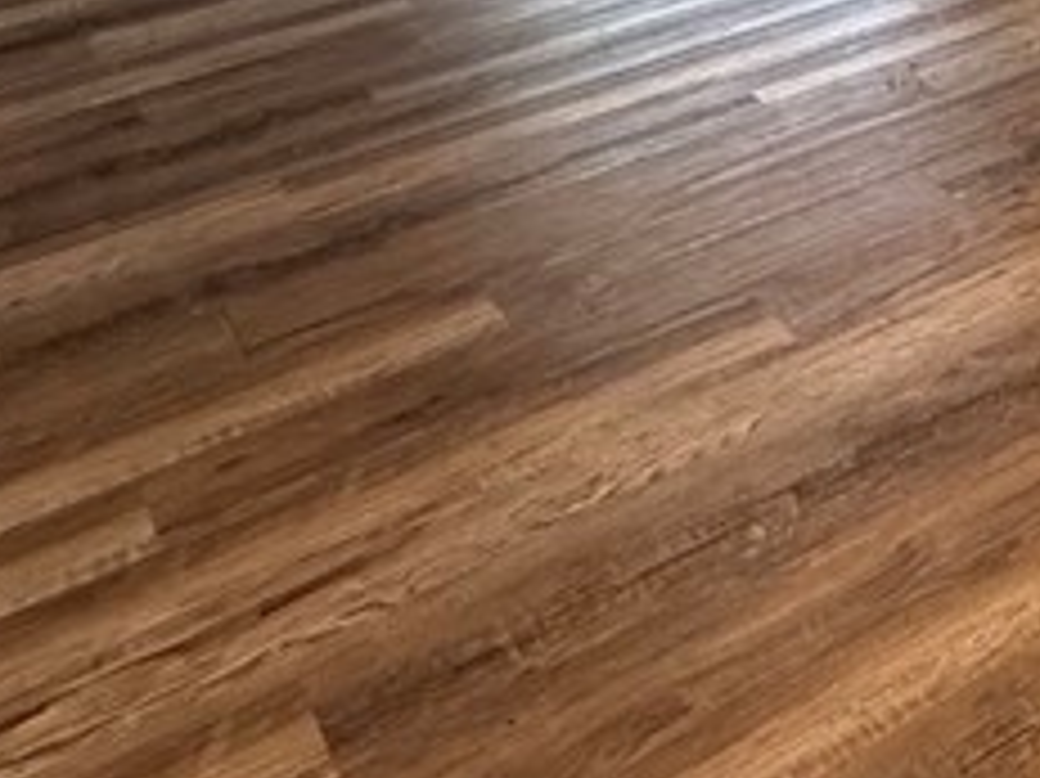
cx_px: 1553
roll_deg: +0.0
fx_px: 1862
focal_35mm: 62
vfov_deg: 19.3
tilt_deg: -8.9
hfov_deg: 24.4
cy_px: -513
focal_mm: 2.22
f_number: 2.2
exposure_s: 1/60
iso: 250
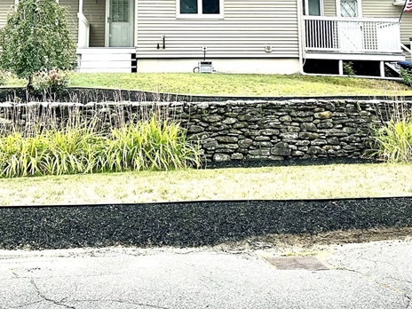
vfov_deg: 25.6
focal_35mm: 53
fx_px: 631
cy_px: -25
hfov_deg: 36.2
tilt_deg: +11.0
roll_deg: +0.3
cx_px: 200
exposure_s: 1/2732
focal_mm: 6.86
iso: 80
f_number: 1.78
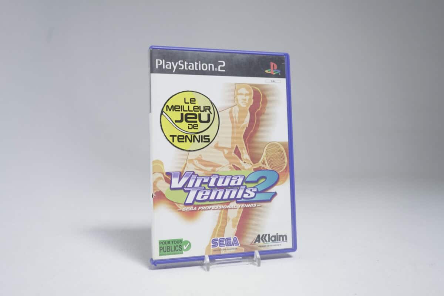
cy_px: 148
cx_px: 222
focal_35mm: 33
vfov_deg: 40.0
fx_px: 407
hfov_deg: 57.2
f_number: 5.6
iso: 640
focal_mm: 33
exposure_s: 1/25
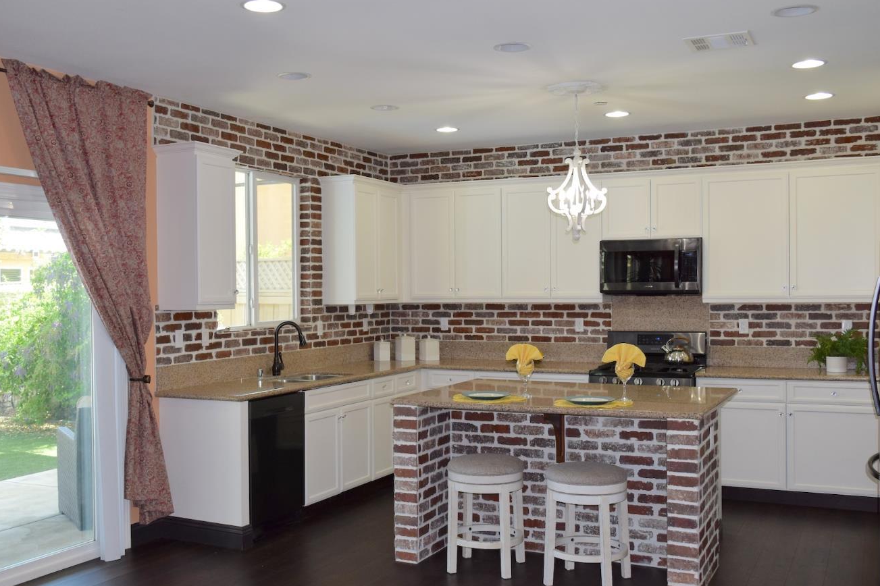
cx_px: 396
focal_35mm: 38
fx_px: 929
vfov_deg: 35.0
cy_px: 302
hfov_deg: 50.6
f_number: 5.6
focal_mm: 22
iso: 640
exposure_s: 1/125
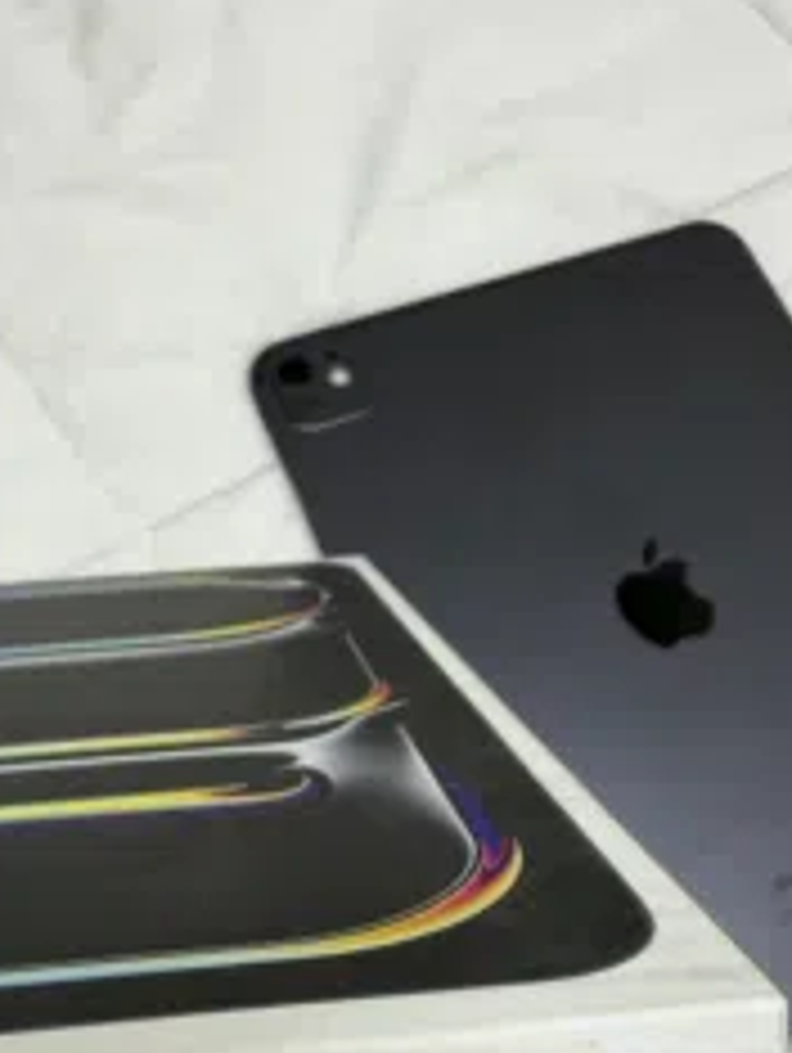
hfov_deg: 35.1
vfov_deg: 44.1
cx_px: 346
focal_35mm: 41
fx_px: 1248
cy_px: 801
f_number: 2.2
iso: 125
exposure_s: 1/100
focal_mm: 2.22
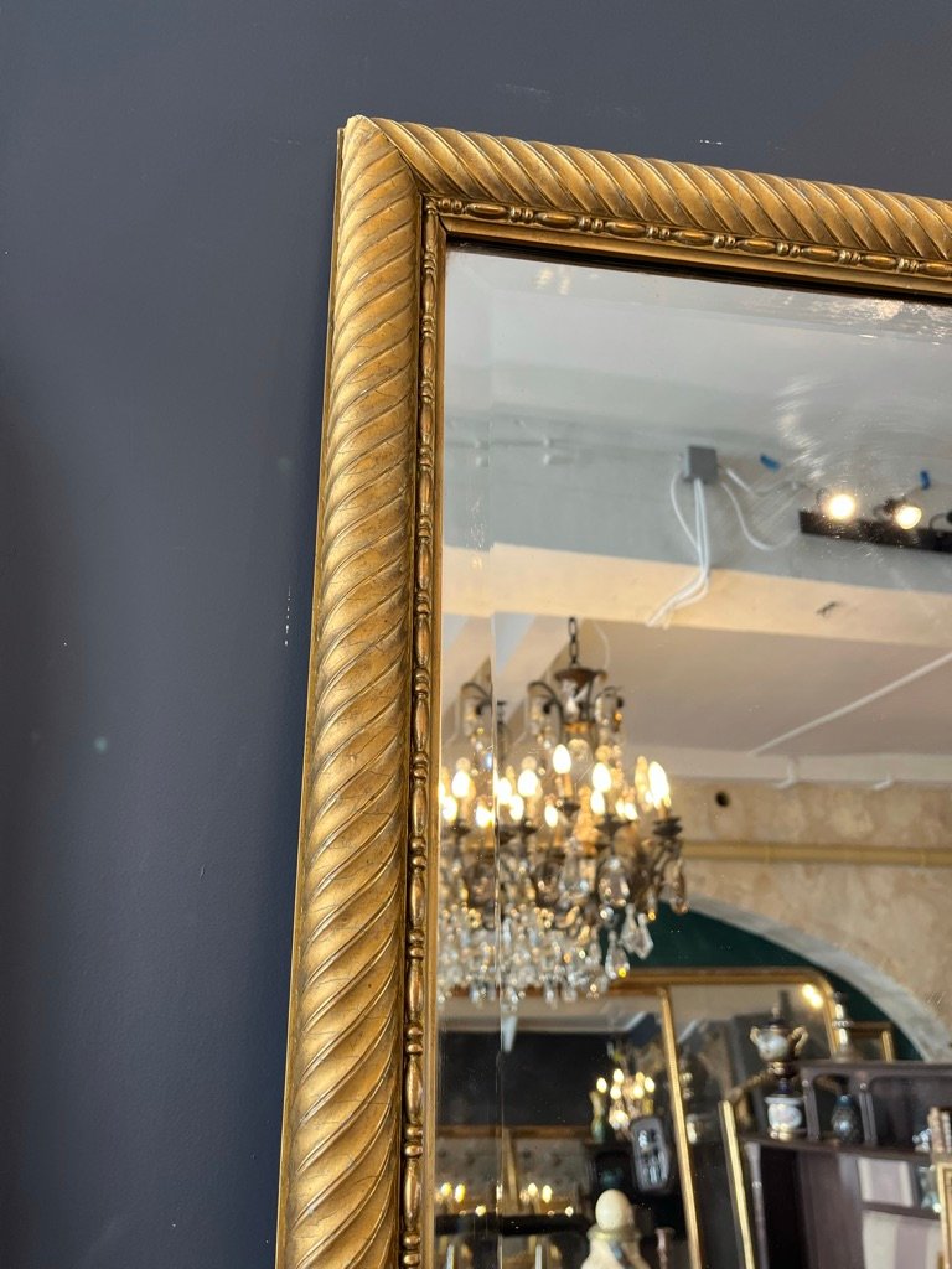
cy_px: 634
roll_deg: +0.0
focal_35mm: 26
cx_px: 476
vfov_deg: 67.3
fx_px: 953
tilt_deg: +13.1
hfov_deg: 53.1
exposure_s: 1/121
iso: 80
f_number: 1.6
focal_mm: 5.1
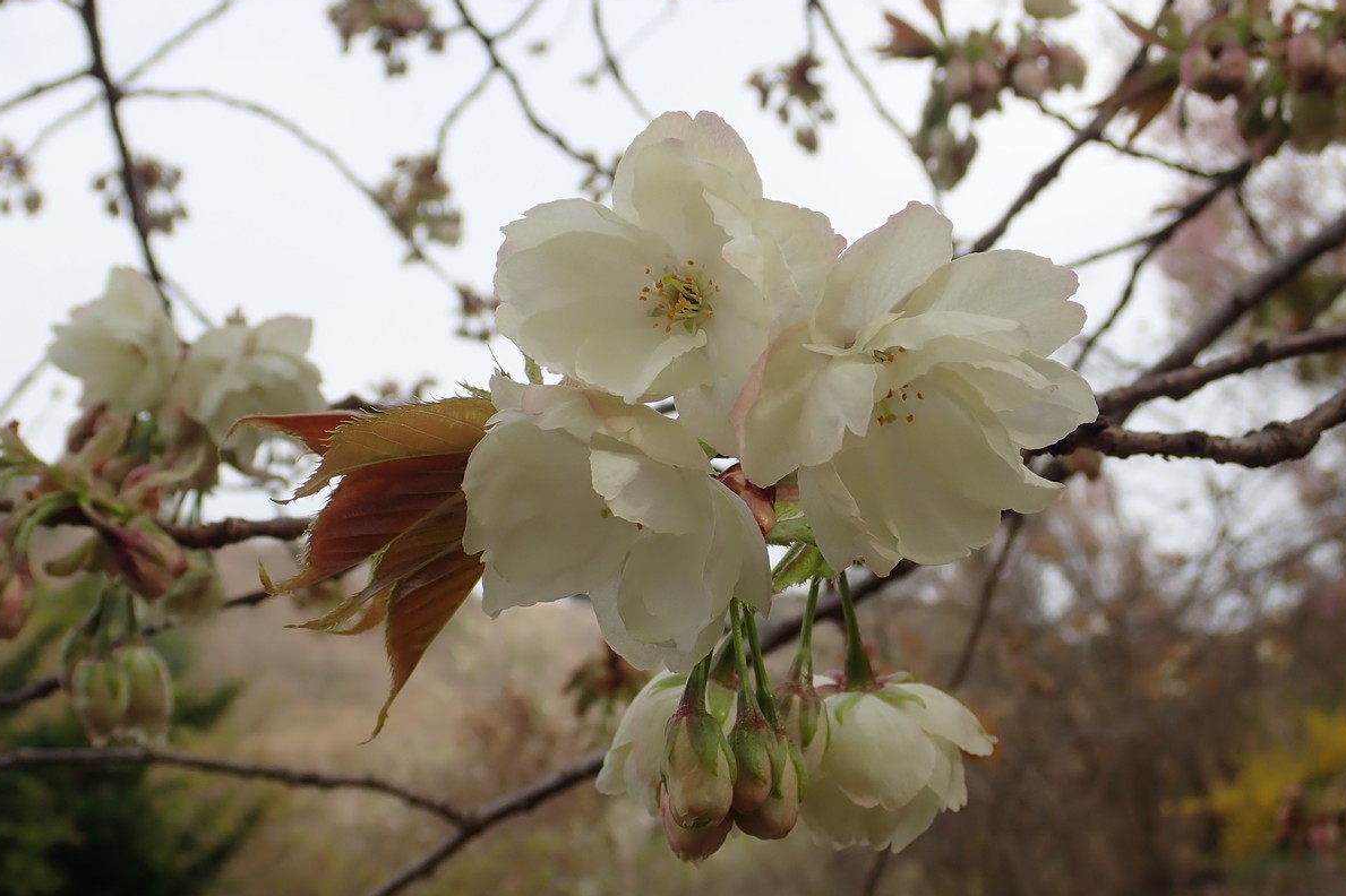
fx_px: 1570
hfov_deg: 46.4
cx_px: 671
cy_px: 501
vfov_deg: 31.8
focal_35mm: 42
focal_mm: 7.34
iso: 100
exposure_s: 1/500
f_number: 4
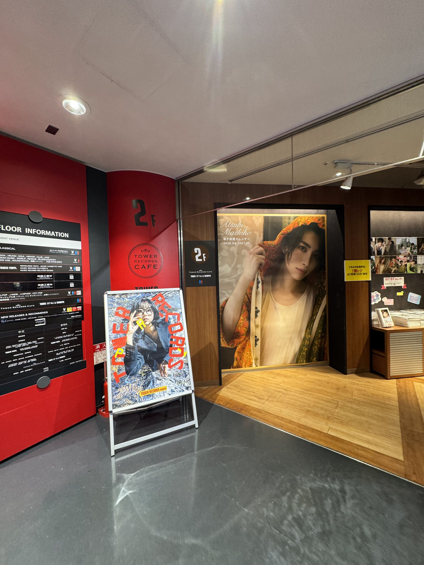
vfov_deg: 102.1
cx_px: 212
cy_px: 282
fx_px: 229
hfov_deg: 85.7
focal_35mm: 14
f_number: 2.2
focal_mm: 2.22
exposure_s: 1/100
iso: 200
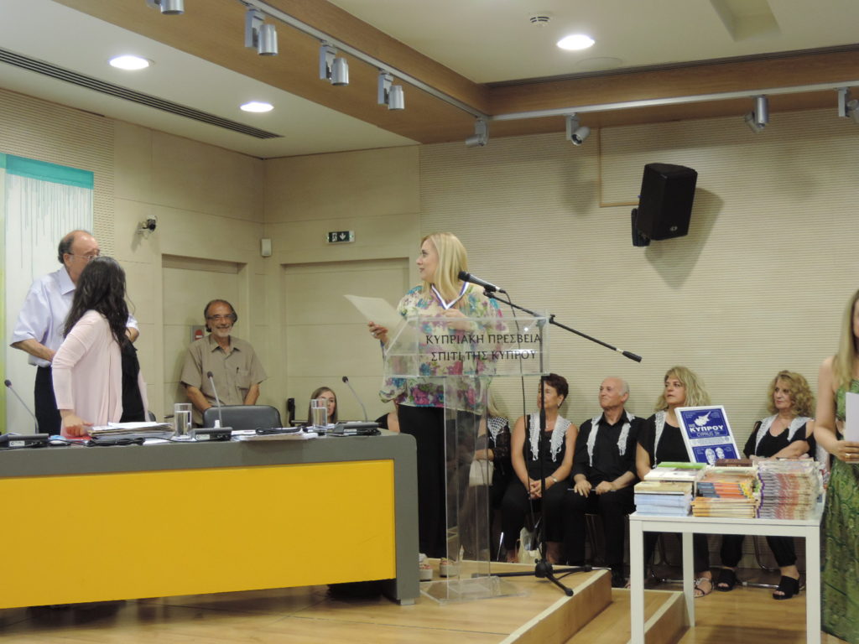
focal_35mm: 47
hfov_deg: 40.4
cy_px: 322
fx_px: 1166
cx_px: 430
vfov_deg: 30.9
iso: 400
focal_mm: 8.3
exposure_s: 1/20
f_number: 3.5
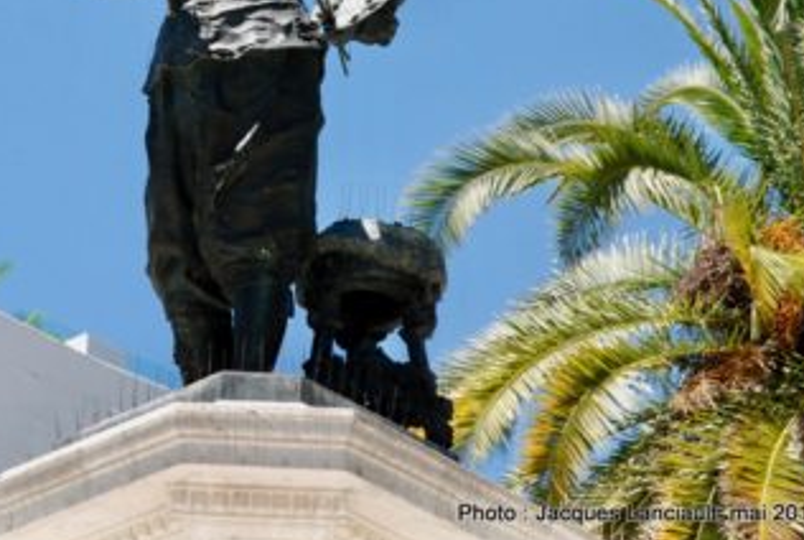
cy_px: 124
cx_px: 216
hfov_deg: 13.9
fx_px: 3289
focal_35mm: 147
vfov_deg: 9.4
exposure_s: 1/1000
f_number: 8
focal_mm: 62
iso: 1000
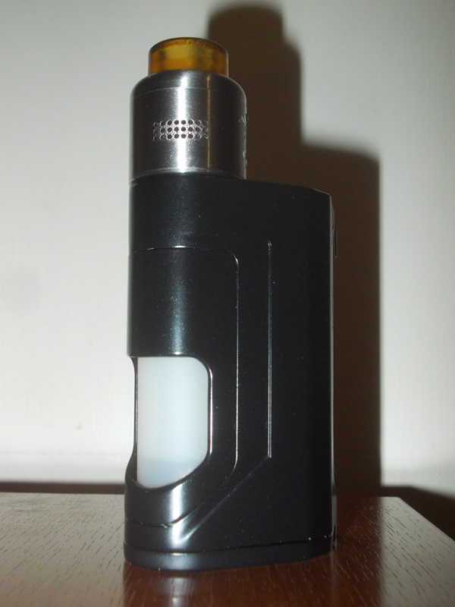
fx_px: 754
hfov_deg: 33.6
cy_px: 304
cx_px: 228
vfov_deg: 43.9
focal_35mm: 43
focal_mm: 6.1
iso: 200
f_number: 3.3
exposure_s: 1/30
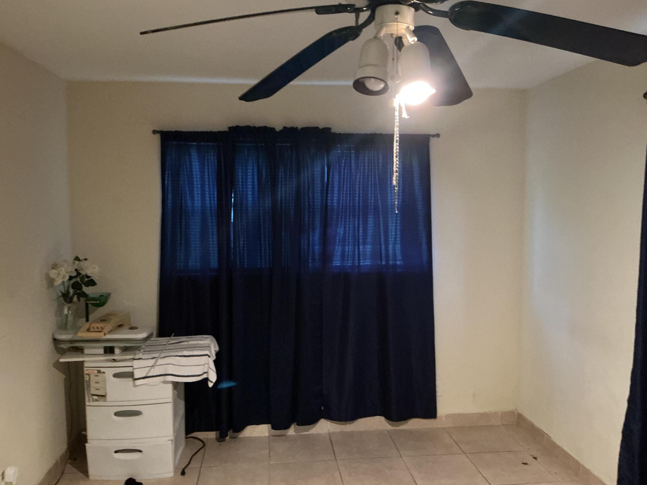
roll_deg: +0.3
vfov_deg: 48.2
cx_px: 324
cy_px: 242
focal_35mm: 29
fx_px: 542
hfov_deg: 61.7
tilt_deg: -4.5
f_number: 1.8
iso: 500
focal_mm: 3
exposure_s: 1/17
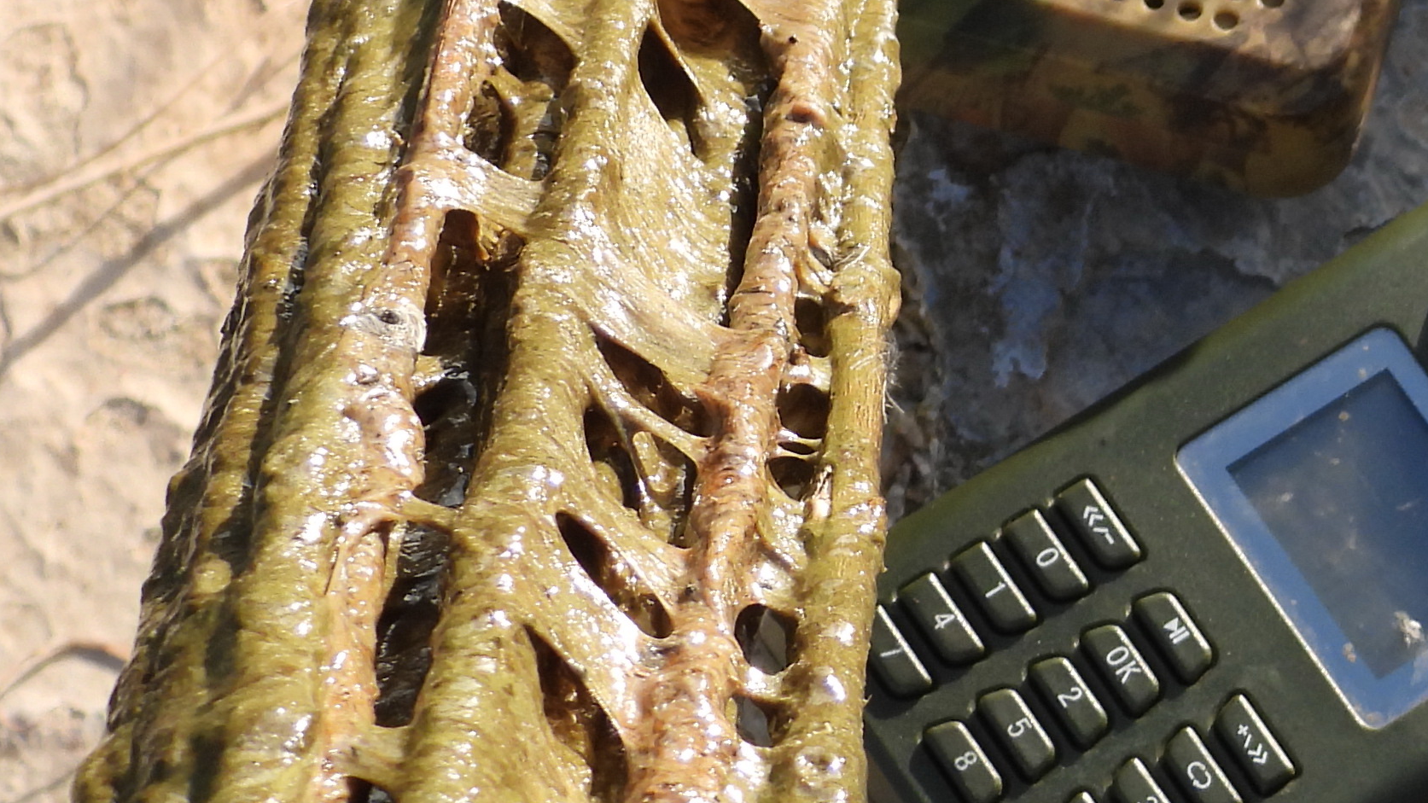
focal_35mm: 225
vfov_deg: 5.4
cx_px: 1963
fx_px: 8519
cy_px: -282
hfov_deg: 9.4
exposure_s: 1/400
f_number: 3.5
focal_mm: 13.5
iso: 100
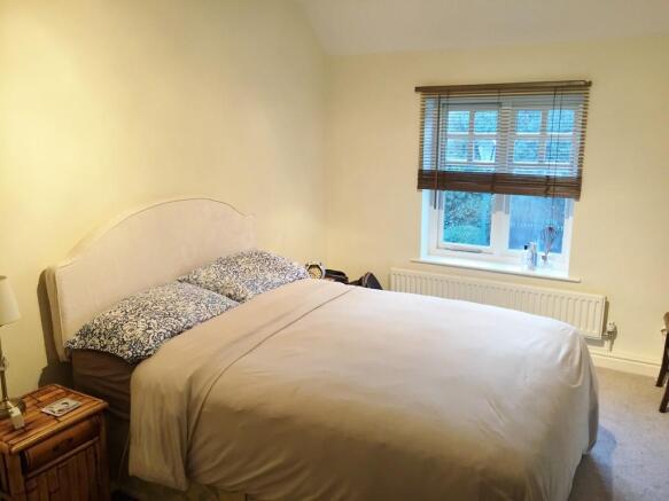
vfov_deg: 48.2
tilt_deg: -13.0
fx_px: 560
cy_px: 250
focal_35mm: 29
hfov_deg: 61.7
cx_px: 334
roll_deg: +0.7
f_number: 2.2
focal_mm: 4.15
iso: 125
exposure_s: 1/33
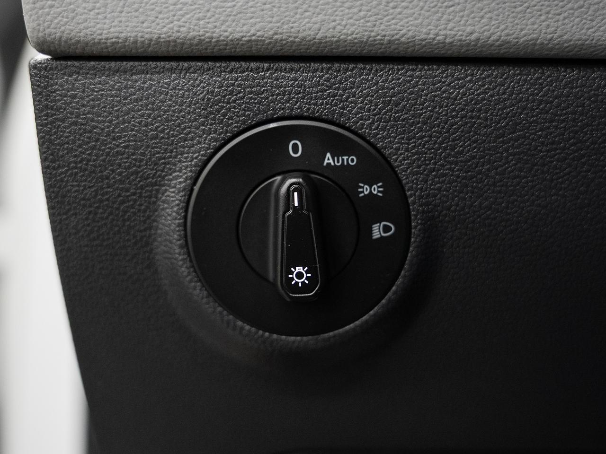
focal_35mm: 42
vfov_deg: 34.3
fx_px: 737
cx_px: 305
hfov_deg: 44.7
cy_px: 201
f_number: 3.2
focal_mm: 31.7
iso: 1000
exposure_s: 1/50
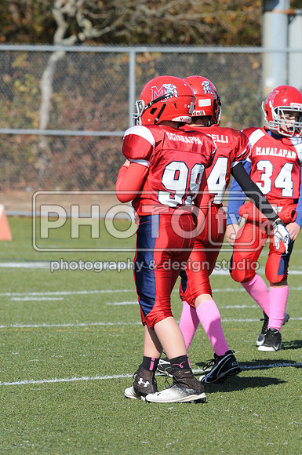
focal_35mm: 450
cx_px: 151
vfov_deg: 4.6
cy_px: 228
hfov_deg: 3.0
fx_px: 5679
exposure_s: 1/500
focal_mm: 300
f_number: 8
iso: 200
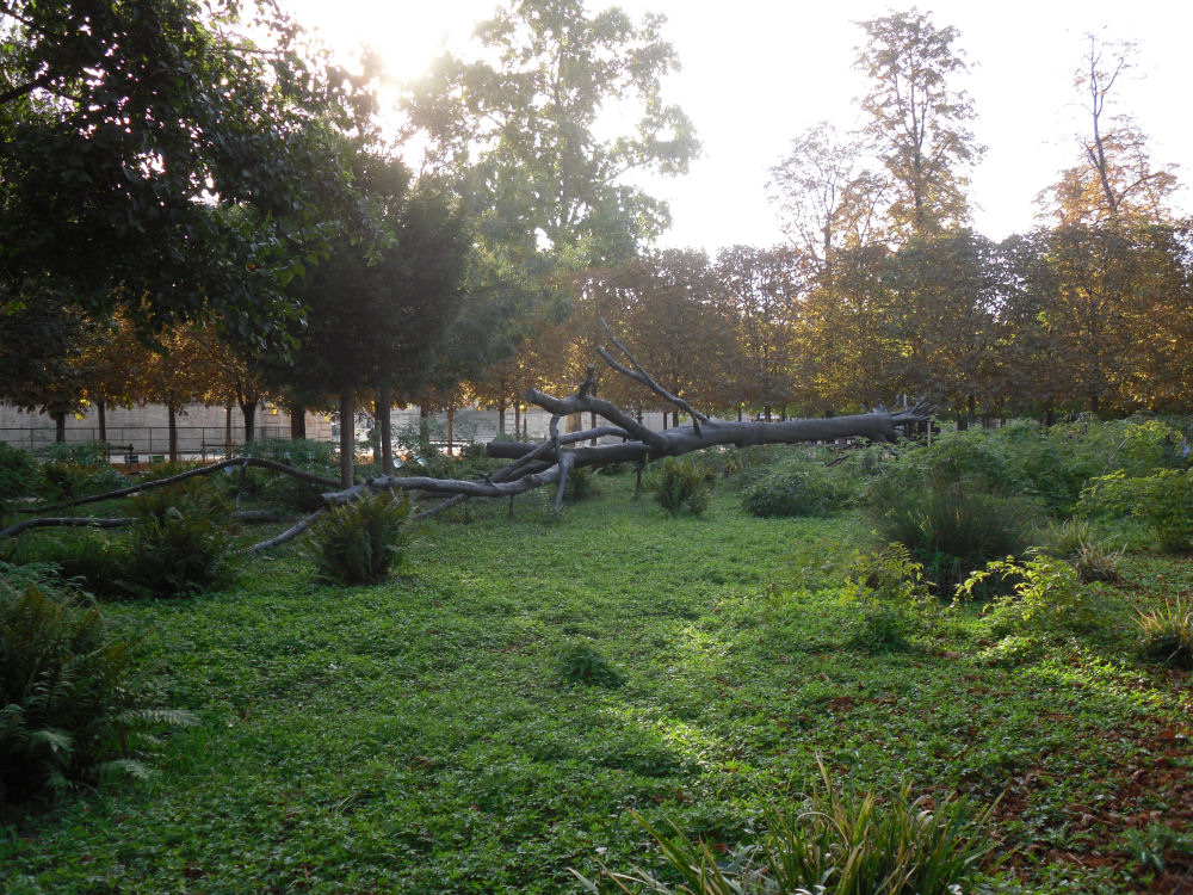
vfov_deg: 40.7
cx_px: 596
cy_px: 448
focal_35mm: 35
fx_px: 1206
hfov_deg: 52.6
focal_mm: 6.3
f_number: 3
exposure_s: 1/133
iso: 80
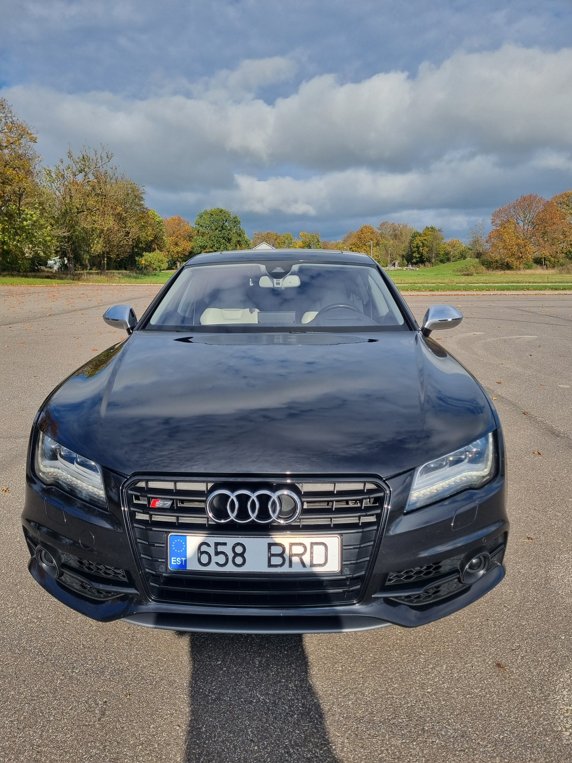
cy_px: 382
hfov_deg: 53.1
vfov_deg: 67.3
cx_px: 286
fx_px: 573
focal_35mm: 26
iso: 50
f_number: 1.8
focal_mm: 5.4
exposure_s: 1/3056
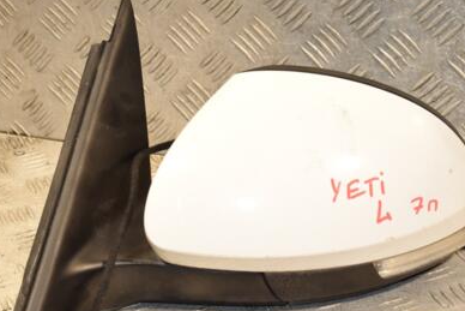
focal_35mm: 116
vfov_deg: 11.8
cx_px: 211
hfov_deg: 17.6
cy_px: 178
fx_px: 1499
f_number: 6.3
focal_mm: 50
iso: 800
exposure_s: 1/200
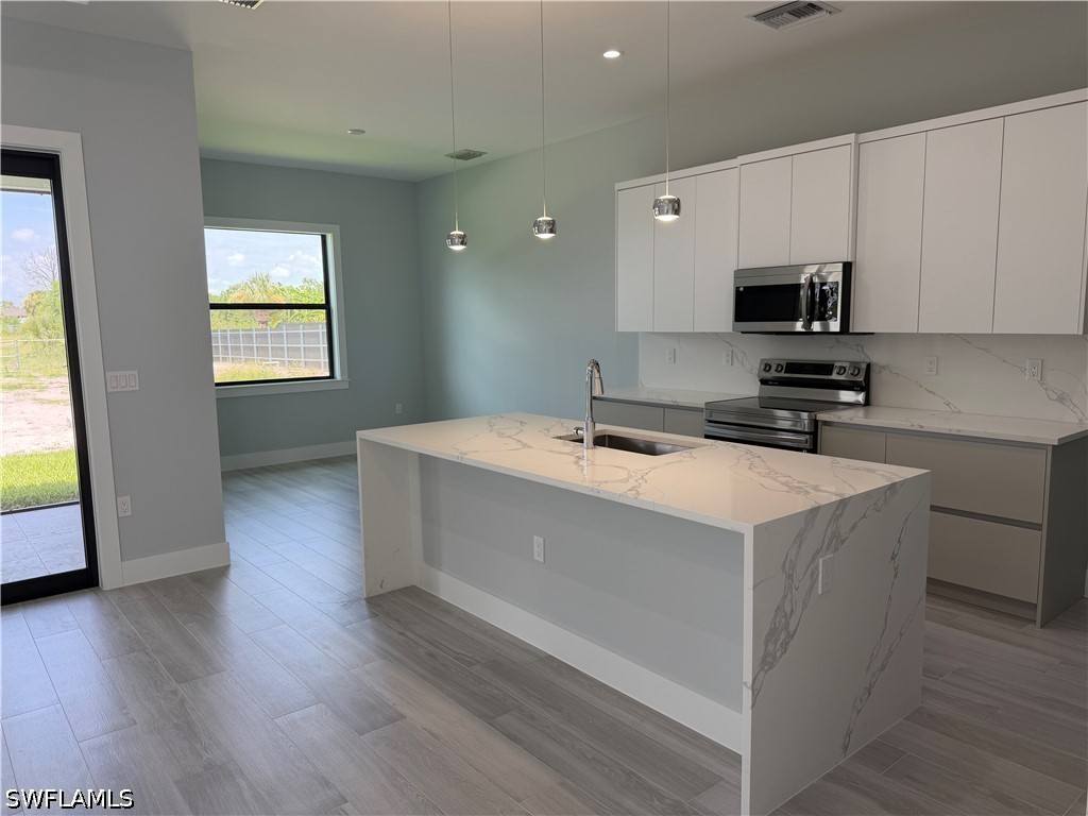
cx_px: 544
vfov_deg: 56.8
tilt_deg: -7.4
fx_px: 754
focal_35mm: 24
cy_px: 408
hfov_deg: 71.6
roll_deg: +1.8
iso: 80
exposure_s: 1/240
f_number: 1.78
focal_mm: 6.76
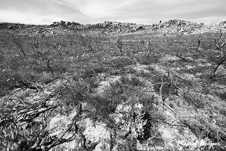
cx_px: 113
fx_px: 88
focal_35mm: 14
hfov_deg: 104.2
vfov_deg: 81.2
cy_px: 76
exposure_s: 1/80
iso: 125
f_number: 14
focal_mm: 14
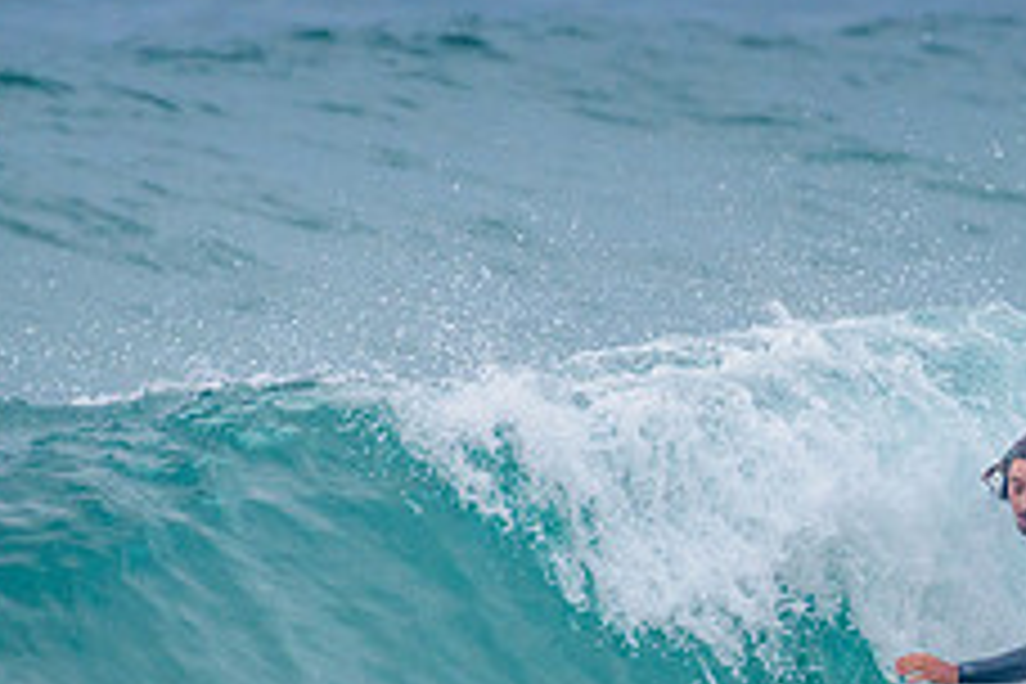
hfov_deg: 1.3
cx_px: 1205
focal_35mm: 1560
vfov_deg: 0.9
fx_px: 44457
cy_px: 612
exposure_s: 1/2000
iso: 500
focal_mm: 500
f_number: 5.6
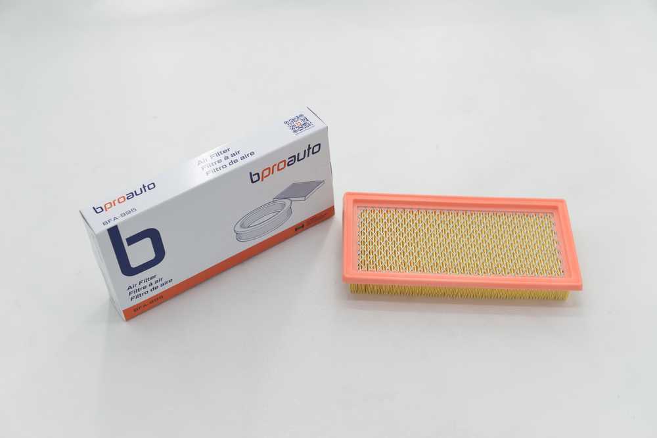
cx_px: 328
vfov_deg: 27.0
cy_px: 219
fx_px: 913
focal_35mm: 50
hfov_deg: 39.6
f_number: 4.5
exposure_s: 1/80
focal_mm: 50
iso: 100
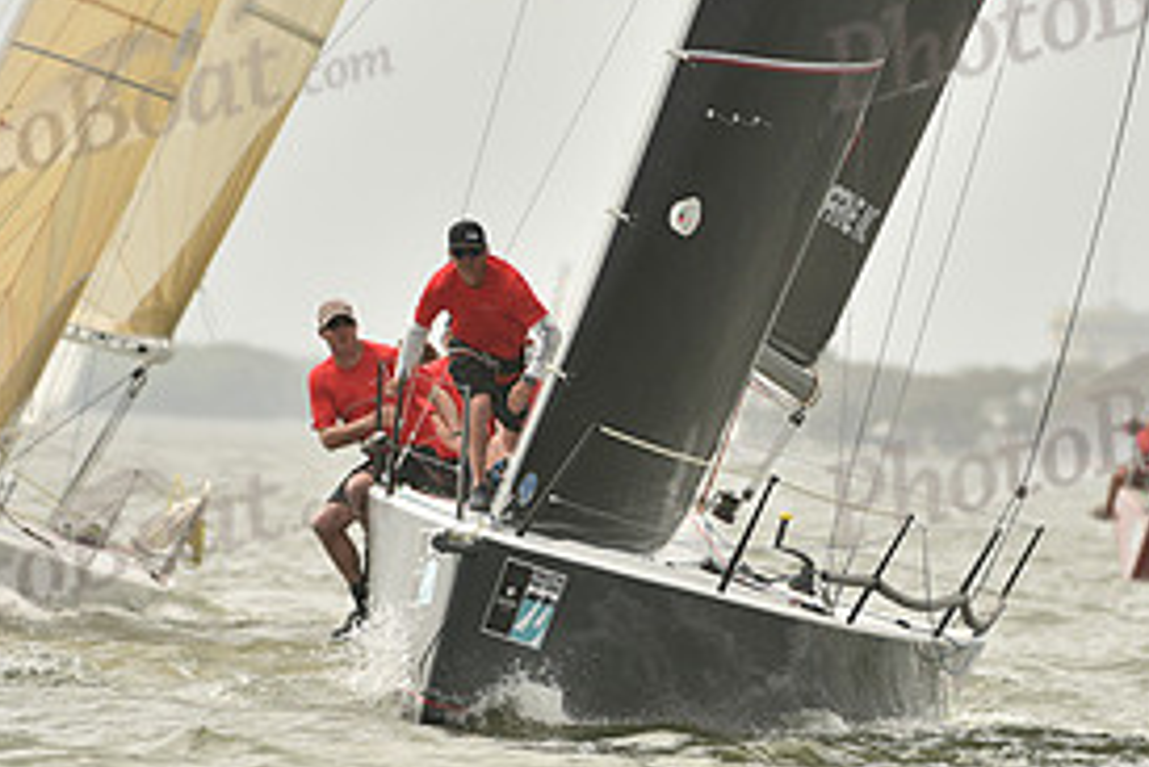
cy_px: 279
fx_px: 20309
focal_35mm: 636
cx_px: 612
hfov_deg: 3.2
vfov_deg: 2.2
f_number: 6.3
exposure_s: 1/1250
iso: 320
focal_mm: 300
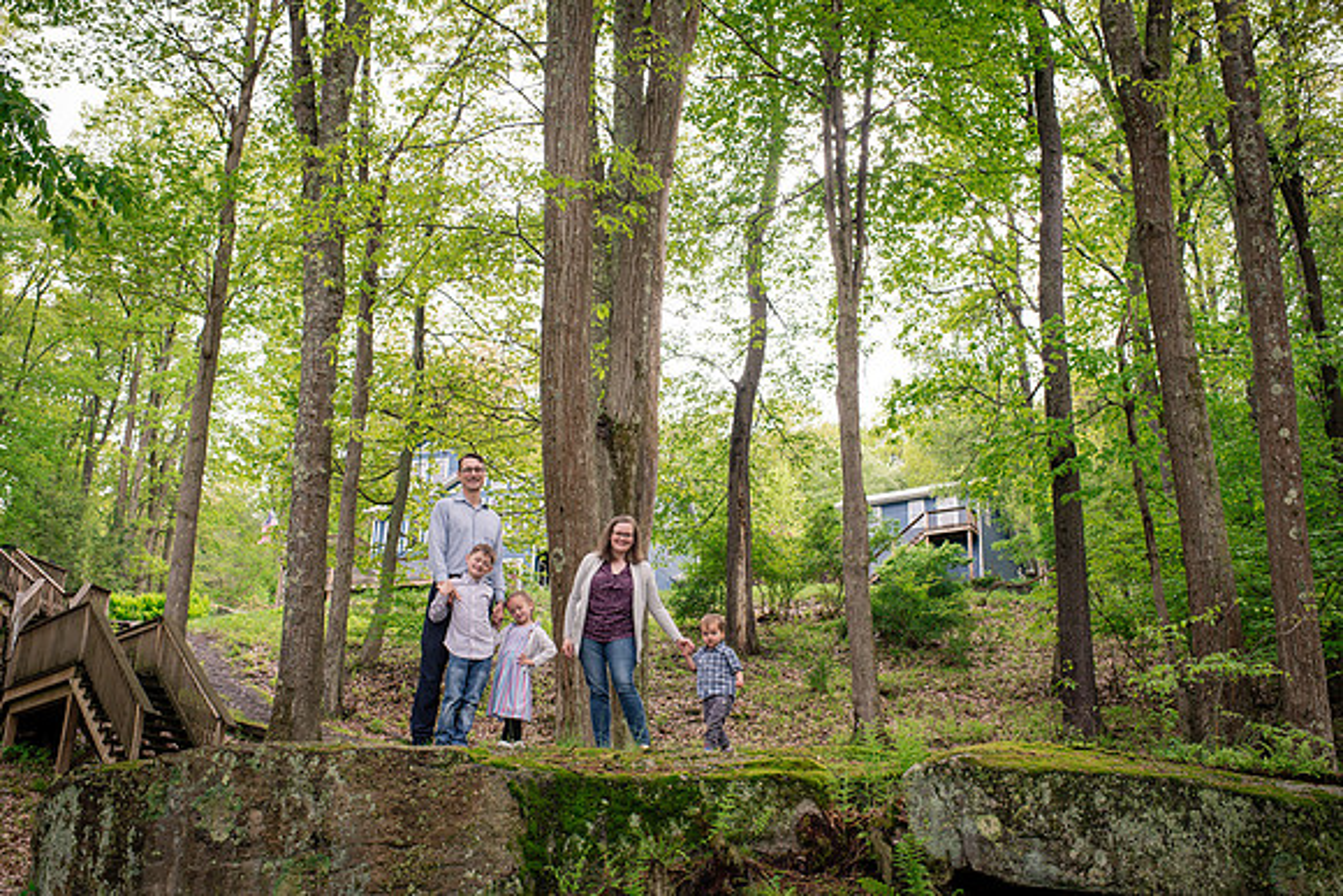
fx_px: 1336
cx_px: 672
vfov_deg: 37.1
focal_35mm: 36
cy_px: 448
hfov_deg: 53.4
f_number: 6.3
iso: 800
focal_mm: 35
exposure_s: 1/400
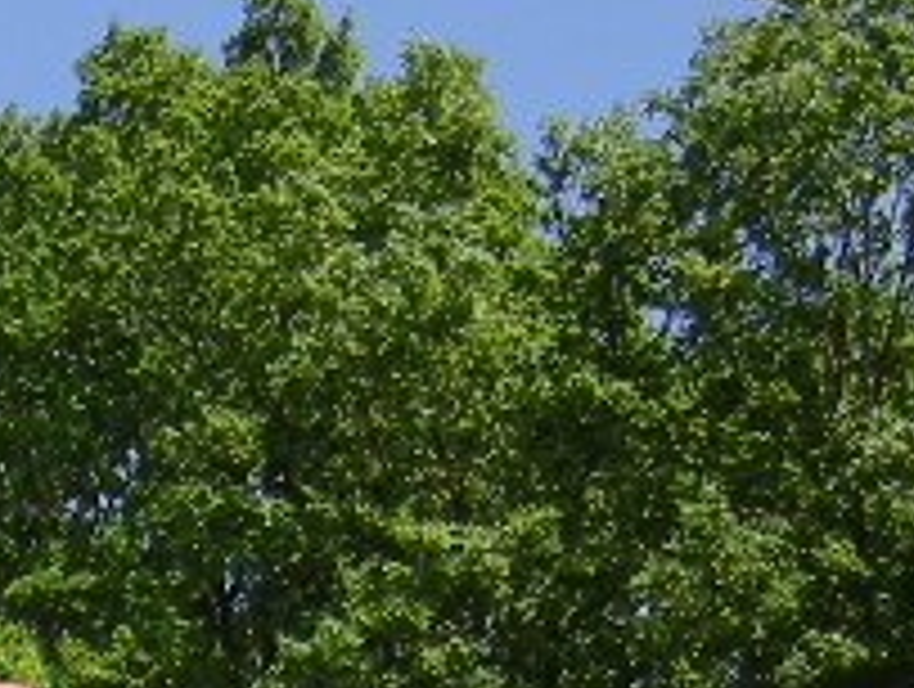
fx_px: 3730
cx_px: -423
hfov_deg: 13.3
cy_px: 1641
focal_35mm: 141
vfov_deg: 9.4
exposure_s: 1/191
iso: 64
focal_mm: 4.7
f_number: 5.6
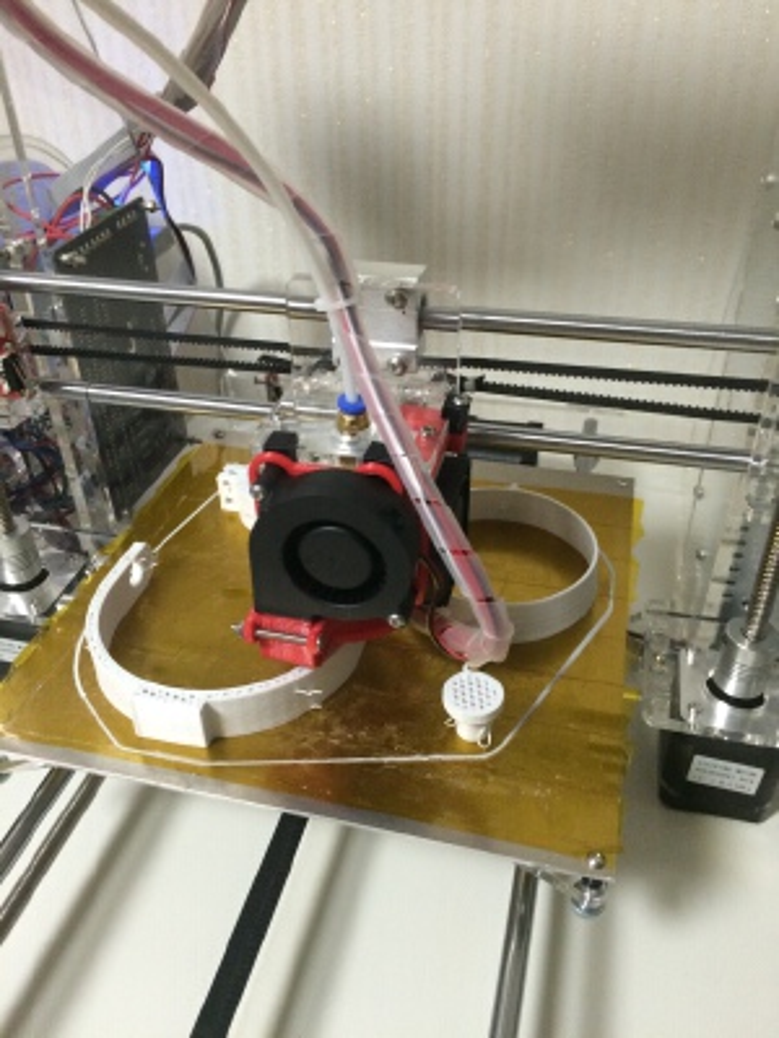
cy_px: 519
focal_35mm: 29
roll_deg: +1.4
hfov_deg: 48.2
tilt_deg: -37.2
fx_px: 870
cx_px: 390
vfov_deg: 61.7
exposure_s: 1/30
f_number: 2.2
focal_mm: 4.15
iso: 250
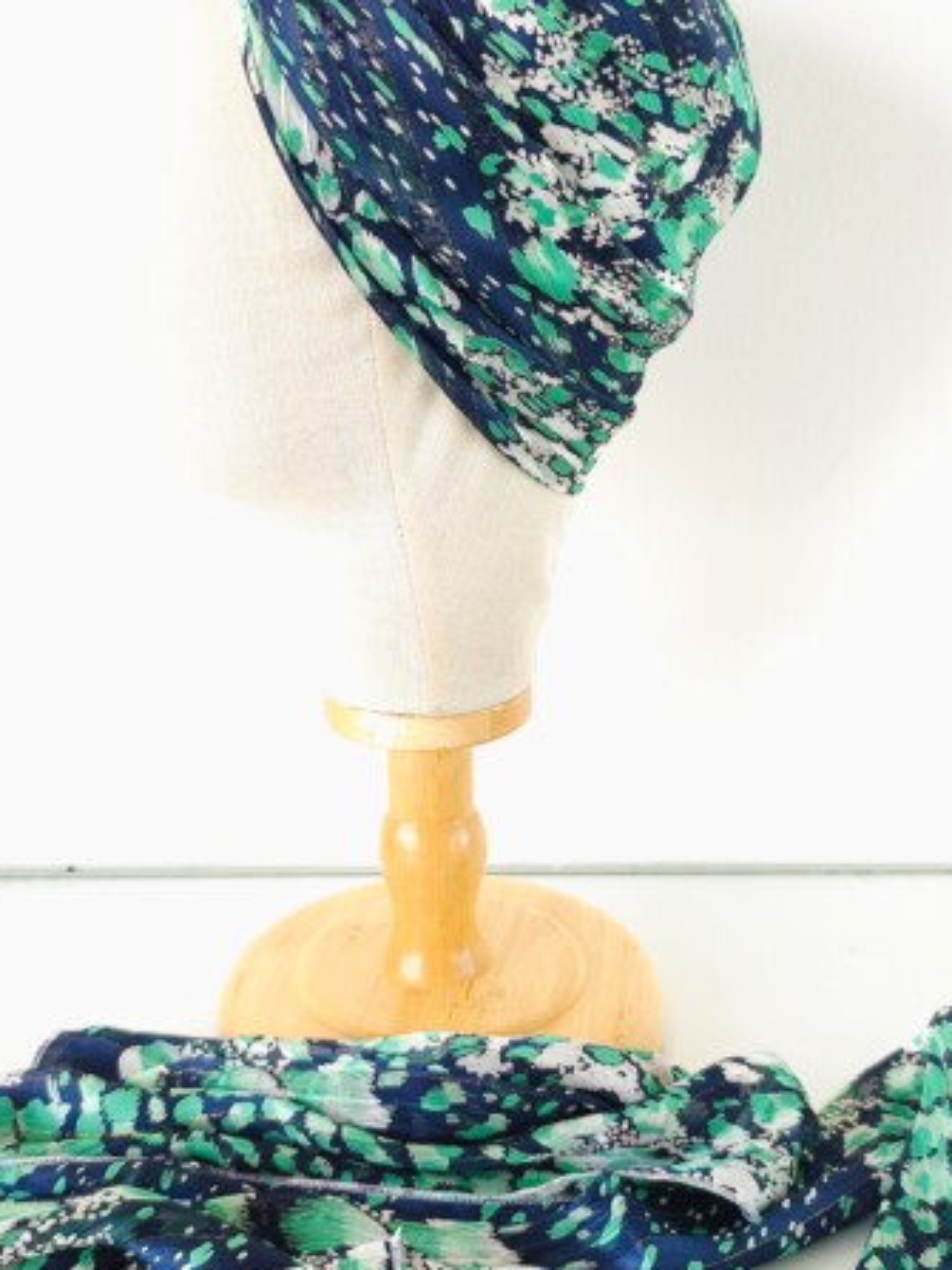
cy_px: 548
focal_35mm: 43
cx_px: 438
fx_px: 1578
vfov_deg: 43.8
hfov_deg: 33.6
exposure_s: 1/25
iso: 50
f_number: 1.65
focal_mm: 6.14
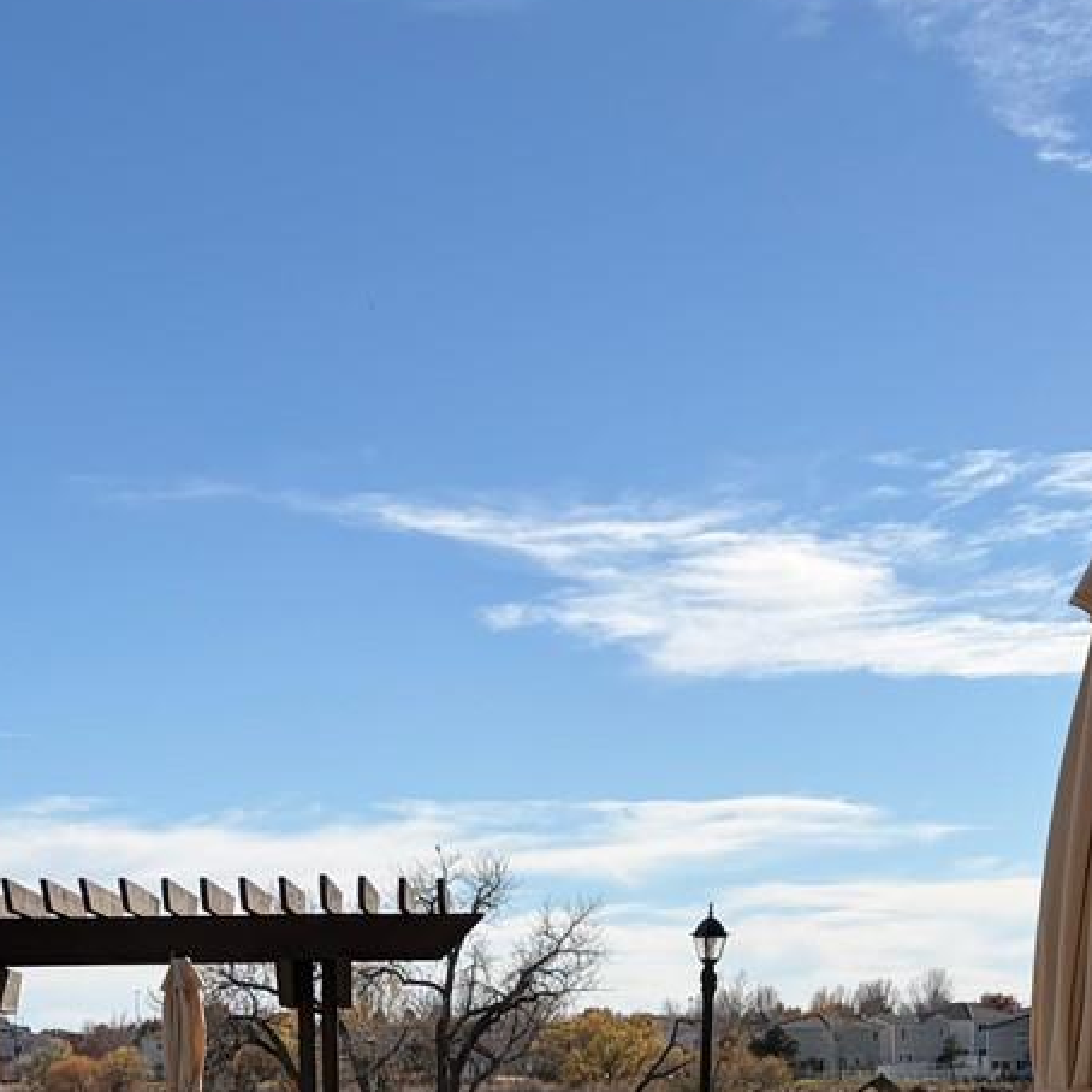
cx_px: 397
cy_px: 1330
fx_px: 2891
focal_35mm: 81
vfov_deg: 20.0
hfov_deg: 21.3
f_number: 1.6
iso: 50
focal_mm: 5.96
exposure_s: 1/4608
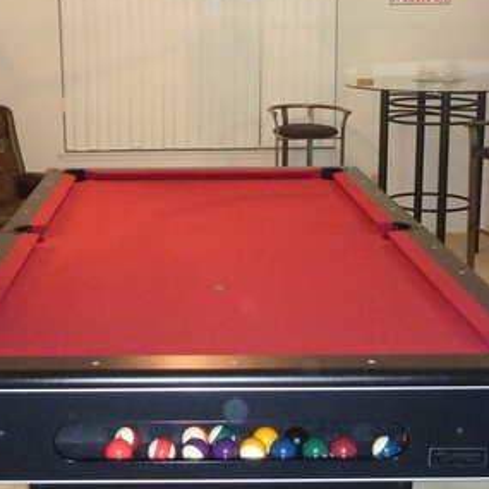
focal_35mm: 58
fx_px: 927
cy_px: 211
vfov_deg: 29.5
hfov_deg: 29.5
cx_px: 188
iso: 400
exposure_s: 1/8
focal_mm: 4.9
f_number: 3.3
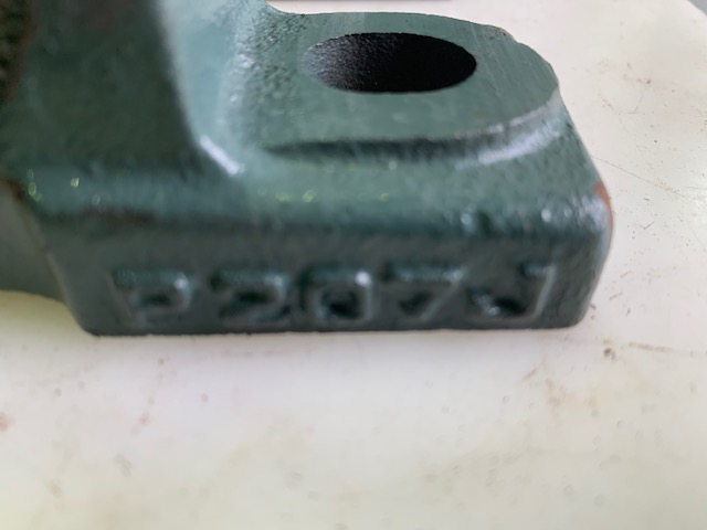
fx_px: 531
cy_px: 265
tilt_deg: -41.6
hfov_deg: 67.3
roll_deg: -0.6
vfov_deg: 53.1
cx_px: 354
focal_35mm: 26
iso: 80
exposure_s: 1/120
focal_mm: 4.25
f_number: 1.8
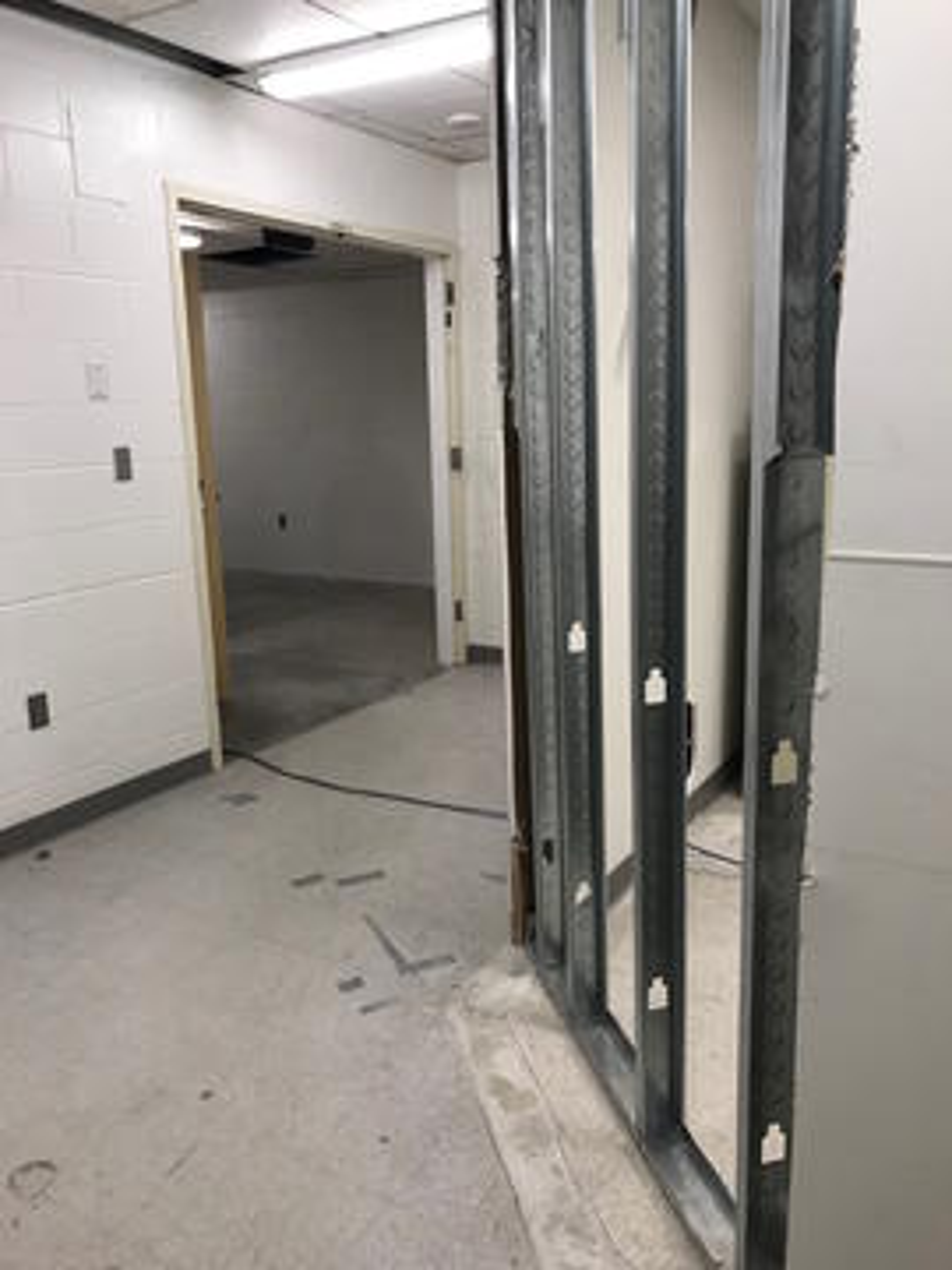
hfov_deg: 49.7
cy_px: 635
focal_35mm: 28
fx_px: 1027
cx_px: 476
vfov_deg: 63.4
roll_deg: +1.4
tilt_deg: -10.1
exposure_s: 1/30
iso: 25
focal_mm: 3.99
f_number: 1.8
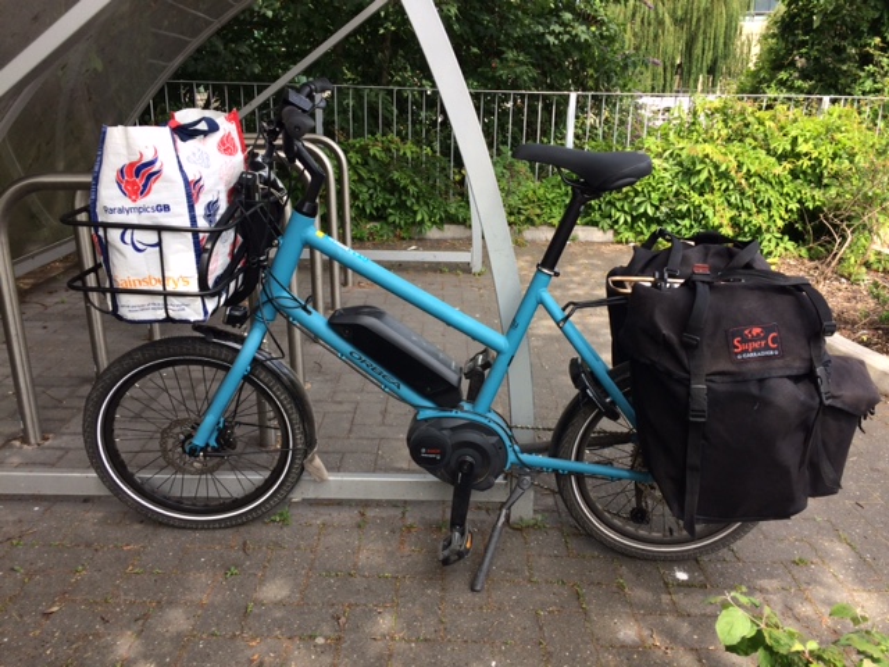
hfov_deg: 61.7
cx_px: 444
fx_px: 745
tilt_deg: -18.3
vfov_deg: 48.2
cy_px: 334
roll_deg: +0.0
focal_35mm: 29
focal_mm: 4.15
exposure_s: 1/595
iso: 32
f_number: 2.2
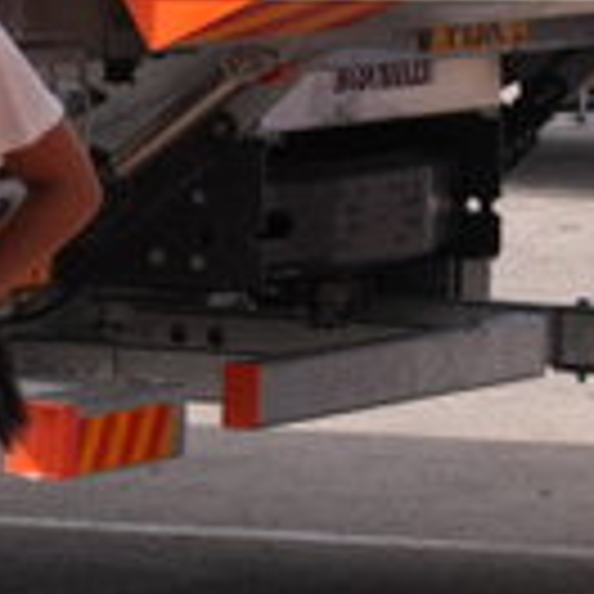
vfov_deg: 4.0
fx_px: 8581
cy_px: -140
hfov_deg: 4.0
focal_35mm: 442
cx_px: 621
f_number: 5.6
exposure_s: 1/500
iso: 200
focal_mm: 49
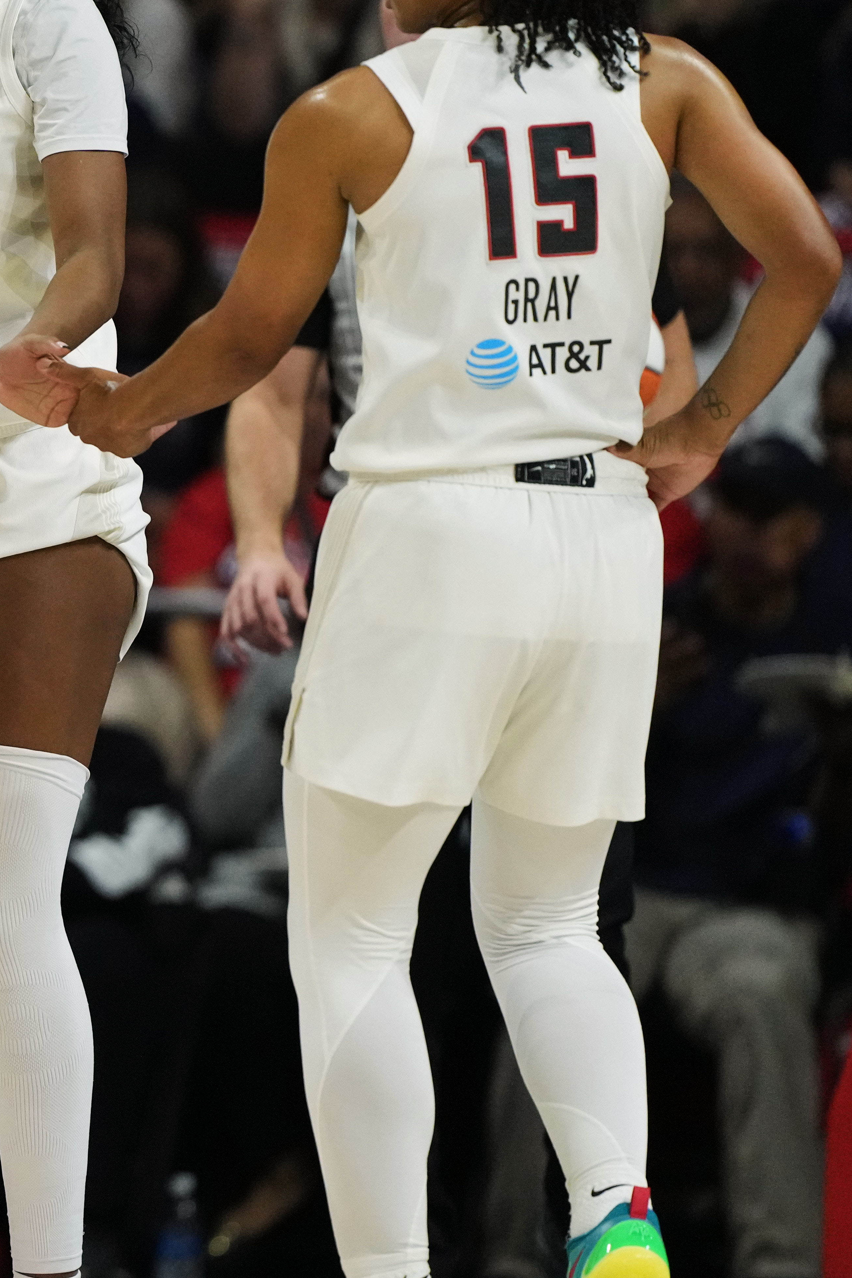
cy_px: 568
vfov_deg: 3.2
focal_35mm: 649
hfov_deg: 2.1
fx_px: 23036
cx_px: -357
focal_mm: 300
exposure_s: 1/1600
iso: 4000
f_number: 2.8
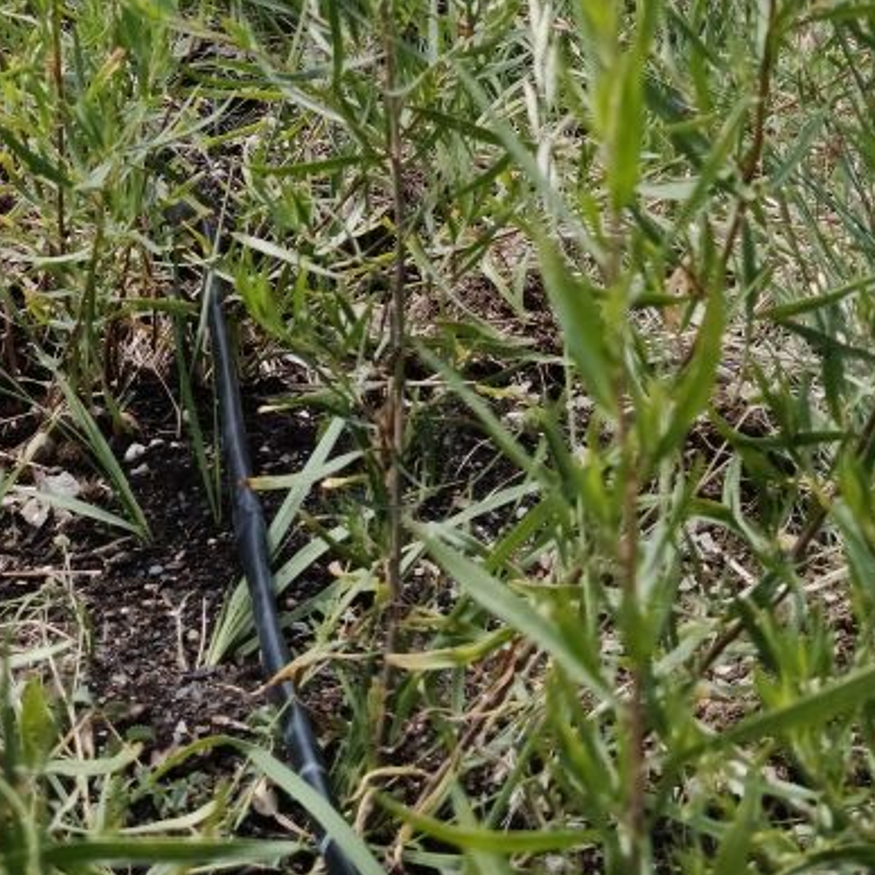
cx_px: 5
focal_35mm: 85
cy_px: -24
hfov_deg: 19.8
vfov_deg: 19.7
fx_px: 2431
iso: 50
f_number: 1.7
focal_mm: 5.24
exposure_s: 1/272
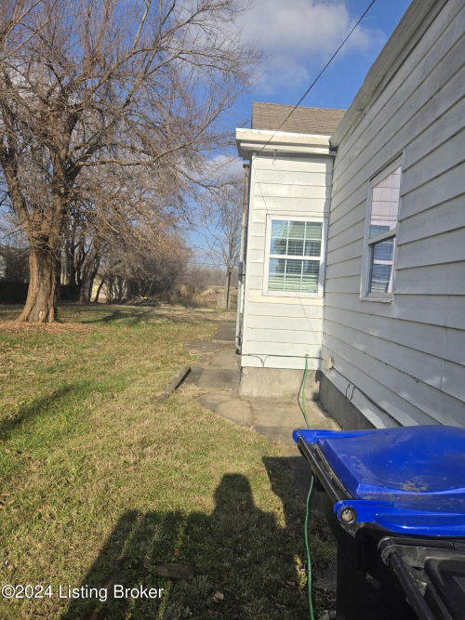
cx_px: 232
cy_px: 310
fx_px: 412
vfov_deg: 73.9
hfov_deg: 58.9
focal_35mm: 23
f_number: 1.8
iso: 25
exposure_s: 1/2961
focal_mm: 5.4
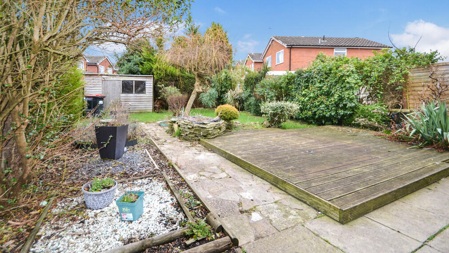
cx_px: 224
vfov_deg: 66.9
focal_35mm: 16
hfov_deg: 99.4
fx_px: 191
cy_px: 113
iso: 280
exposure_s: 1/125
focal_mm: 10
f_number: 4
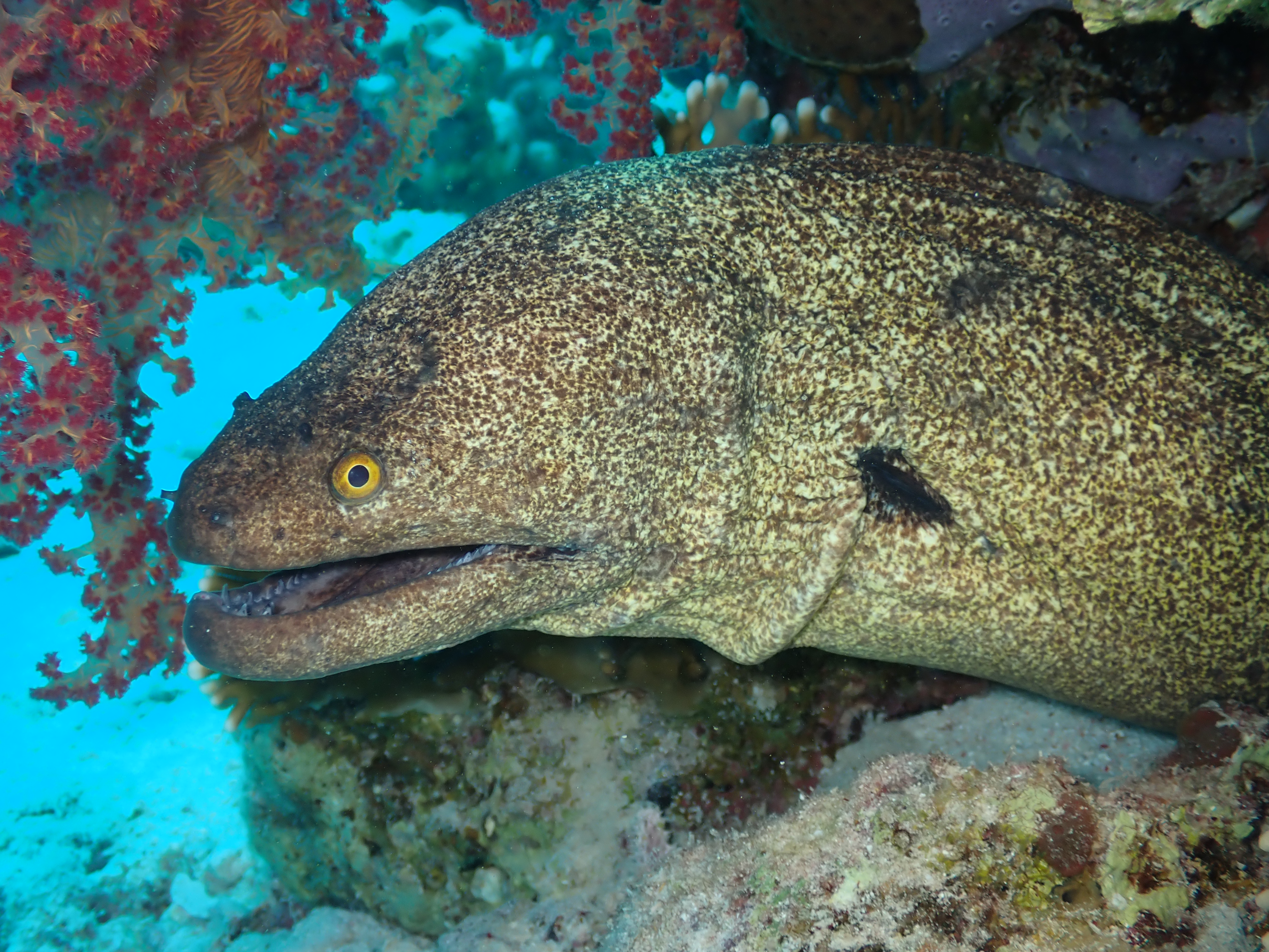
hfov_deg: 38.2
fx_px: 1833
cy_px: 476
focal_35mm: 50
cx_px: 634
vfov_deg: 29.1
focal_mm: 9.01
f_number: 3.2
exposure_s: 1/200
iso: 100
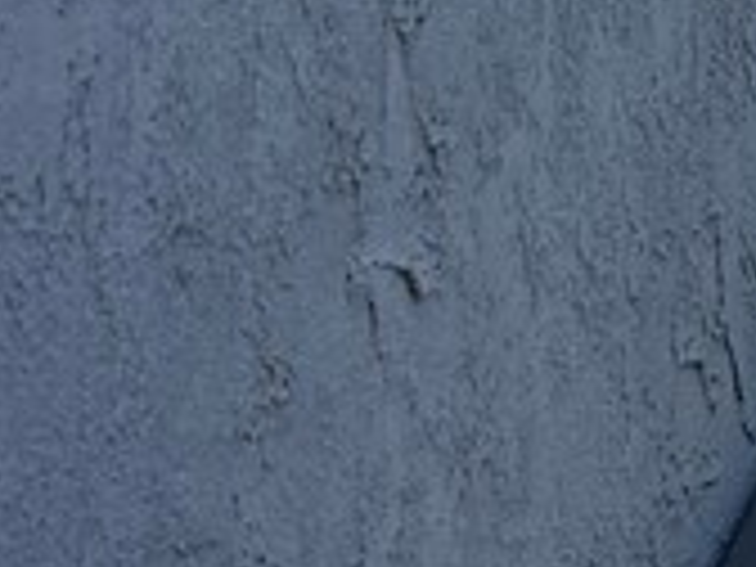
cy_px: 14
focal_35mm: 146
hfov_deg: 11.1
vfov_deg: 10.1
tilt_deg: +13.4
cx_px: 1894
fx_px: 3189
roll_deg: +2.6
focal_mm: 6.86
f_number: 1.78
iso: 80
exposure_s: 1/3597
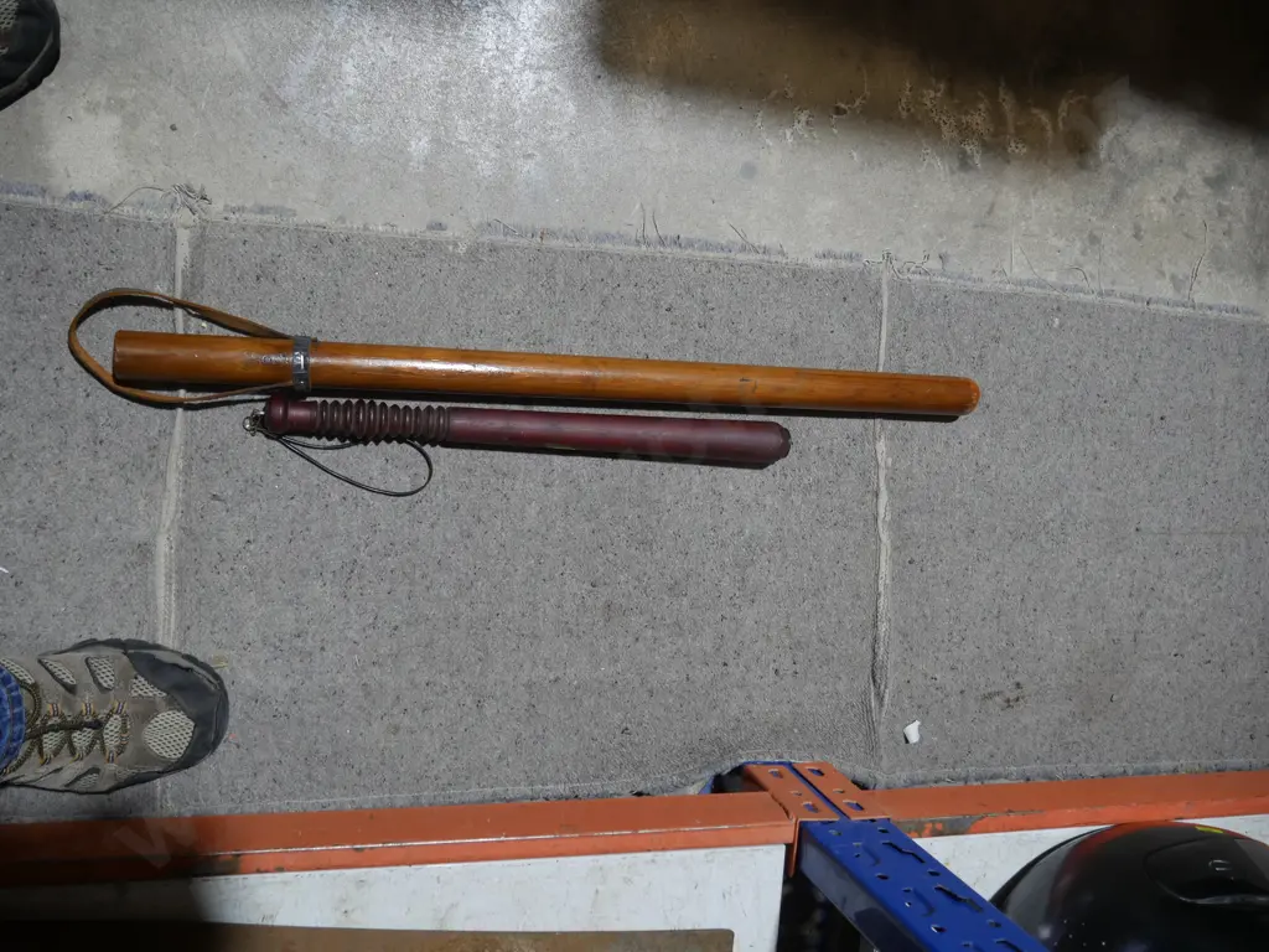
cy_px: 476
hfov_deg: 63.4
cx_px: 634
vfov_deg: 49.7
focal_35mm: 28
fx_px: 1026
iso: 320
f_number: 3.5
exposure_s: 1/60
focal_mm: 14
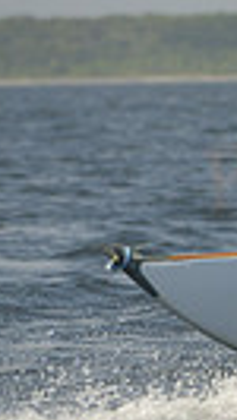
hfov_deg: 1.3
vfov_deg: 2.4
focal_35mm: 913
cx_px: 815
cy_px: 248
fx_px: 10181
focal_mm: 200
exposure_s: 1/800
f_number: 7.1
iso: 280
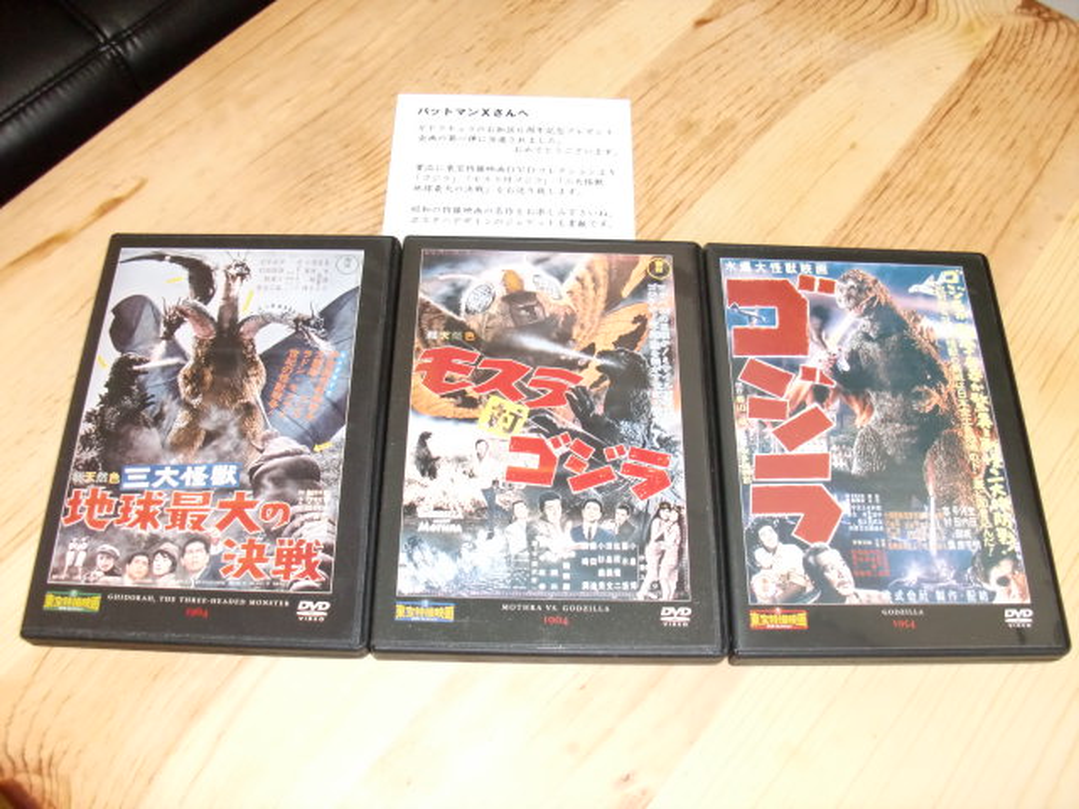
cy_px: 404
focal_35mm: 36
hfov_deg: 51.4
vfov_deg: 39.7
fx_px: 1122
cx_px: 540
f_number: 2.8
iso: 400
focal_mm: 6.3
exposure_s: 1/30
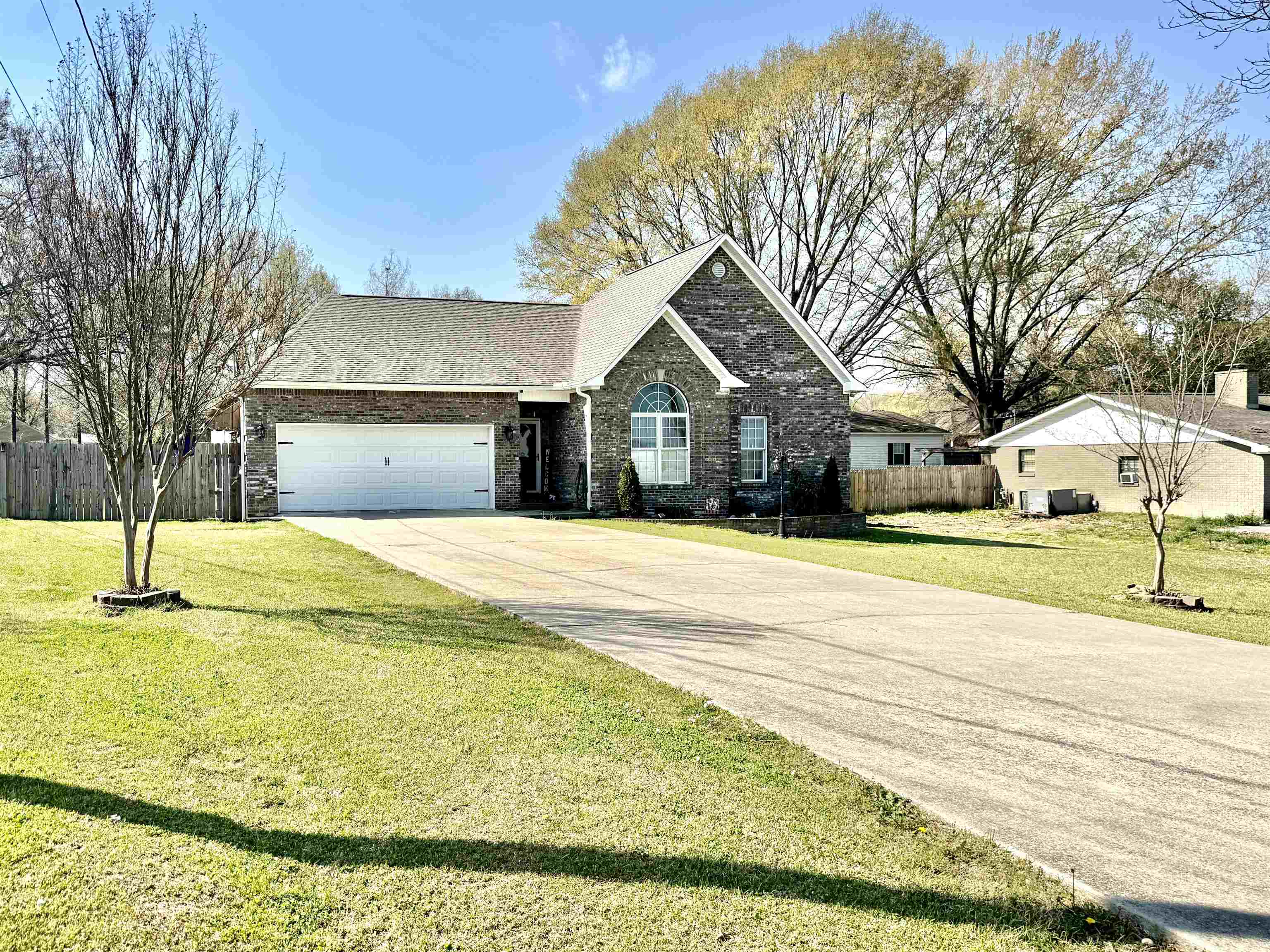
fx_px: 880
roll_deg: +0.2
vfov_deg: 56.8
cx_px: 635
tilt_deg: -1.7
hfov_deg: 71.6
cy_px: 476
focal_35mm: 24
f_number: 1.78
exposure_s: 1/4950
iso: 80
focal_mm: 6.76
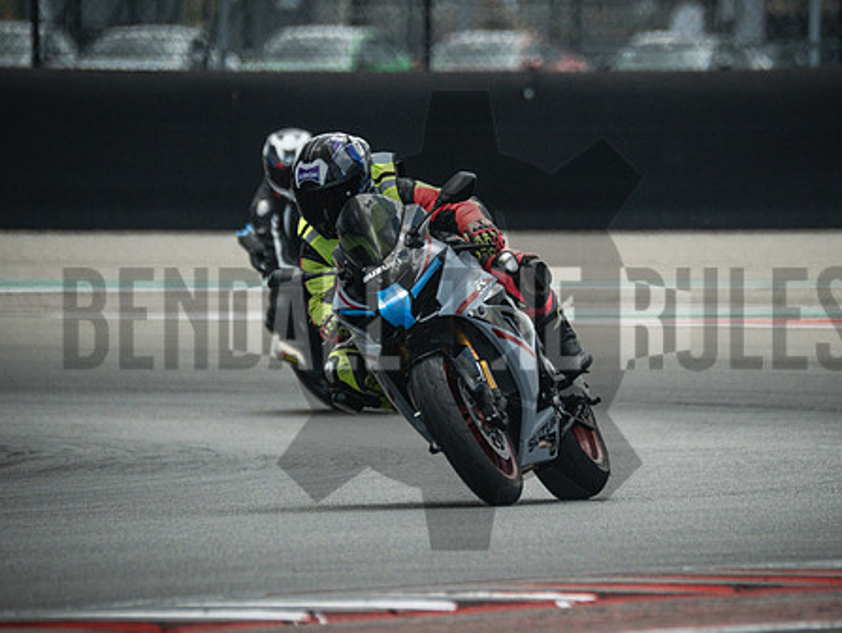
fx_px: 18209
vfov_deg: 2.0
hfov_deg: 2.6
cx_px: 460
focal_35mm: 748
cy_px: 321
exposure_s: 1/1600
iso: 1600
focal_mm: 400
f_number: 5.6
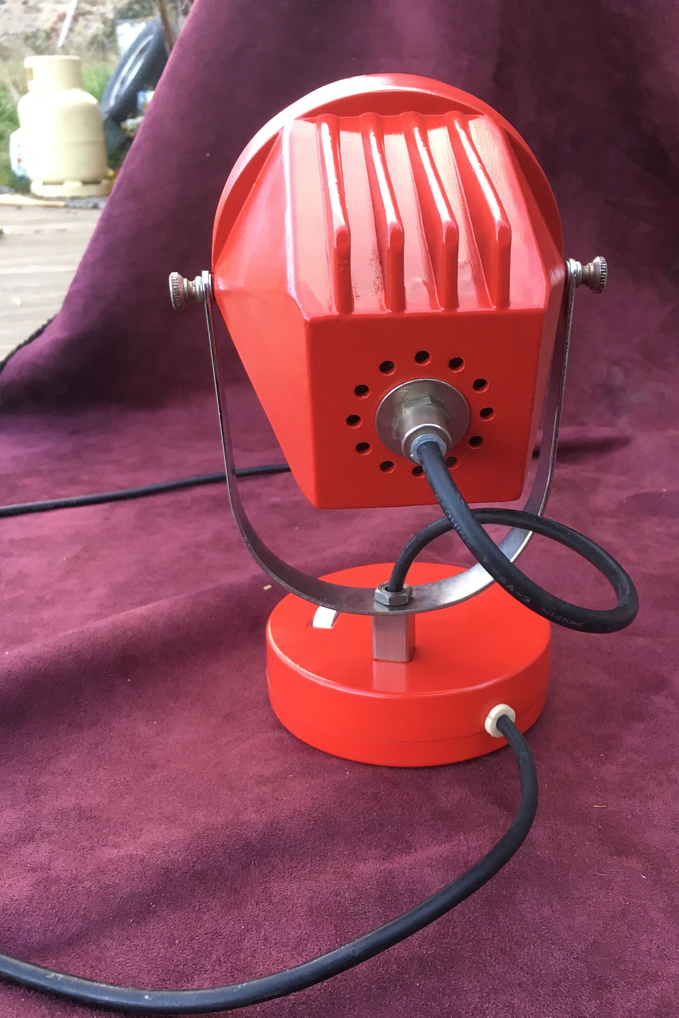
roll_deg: -1.1
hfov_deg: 42.2
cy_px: 513
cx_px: 386
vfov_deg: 60.3
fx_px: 877
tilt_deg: -21.8
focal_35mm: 31
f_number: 2.2
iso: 50
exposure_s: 1/33
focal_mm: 4.15
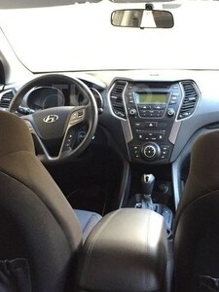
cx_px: 127
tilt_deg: -9.0
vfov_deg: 39.2
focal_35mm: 48
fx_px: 405
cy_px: 95
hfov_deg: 30.2
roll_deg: +0.6
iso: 250
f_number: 2.2
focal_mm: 4.15
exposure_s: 1/33
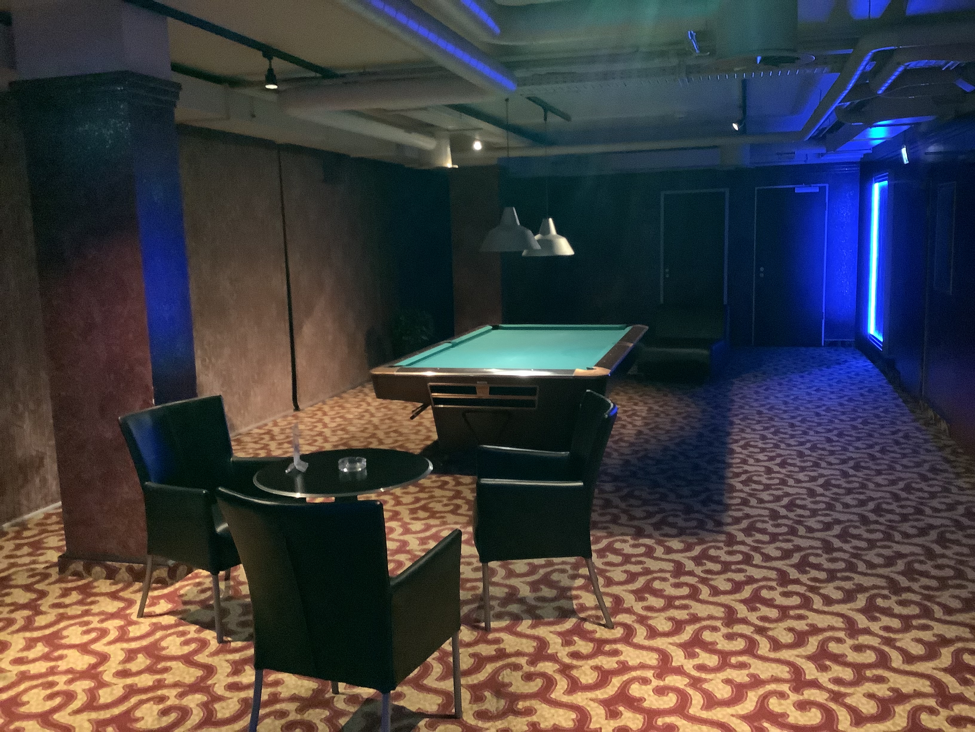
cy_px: 366
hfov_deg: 58.4
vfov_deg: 45.4
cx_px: 488
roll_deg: +0.3
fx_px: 873
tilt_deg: -10.0
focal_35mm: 31
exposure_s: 1/17
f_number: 2.4
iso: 800
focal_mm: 3.3
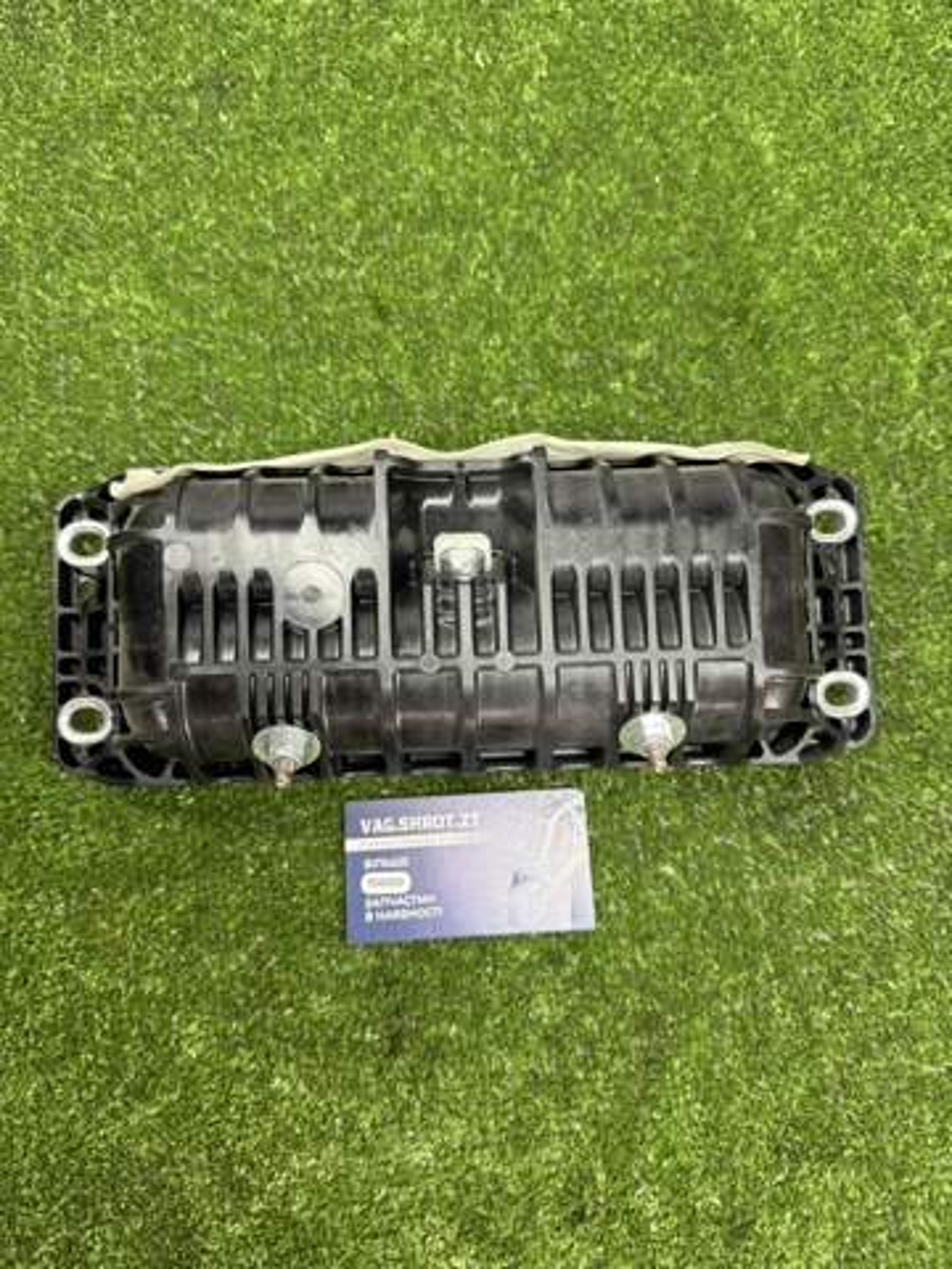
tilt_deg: -77.5
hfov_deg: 56.8
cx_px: 476
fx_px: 880
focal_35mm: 24
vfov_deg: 71.6
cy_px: 634
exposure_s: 1/100
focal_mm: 6.76
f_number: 1.78
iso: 125
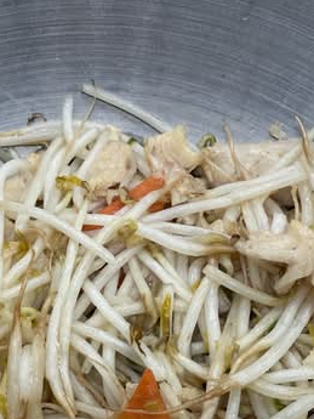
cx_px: 89
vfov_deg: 36.0
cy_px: 344
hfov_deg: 28.3
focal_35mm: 51
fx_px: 616
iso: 40
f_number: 2.2
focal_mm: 2.22
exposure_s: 1/583
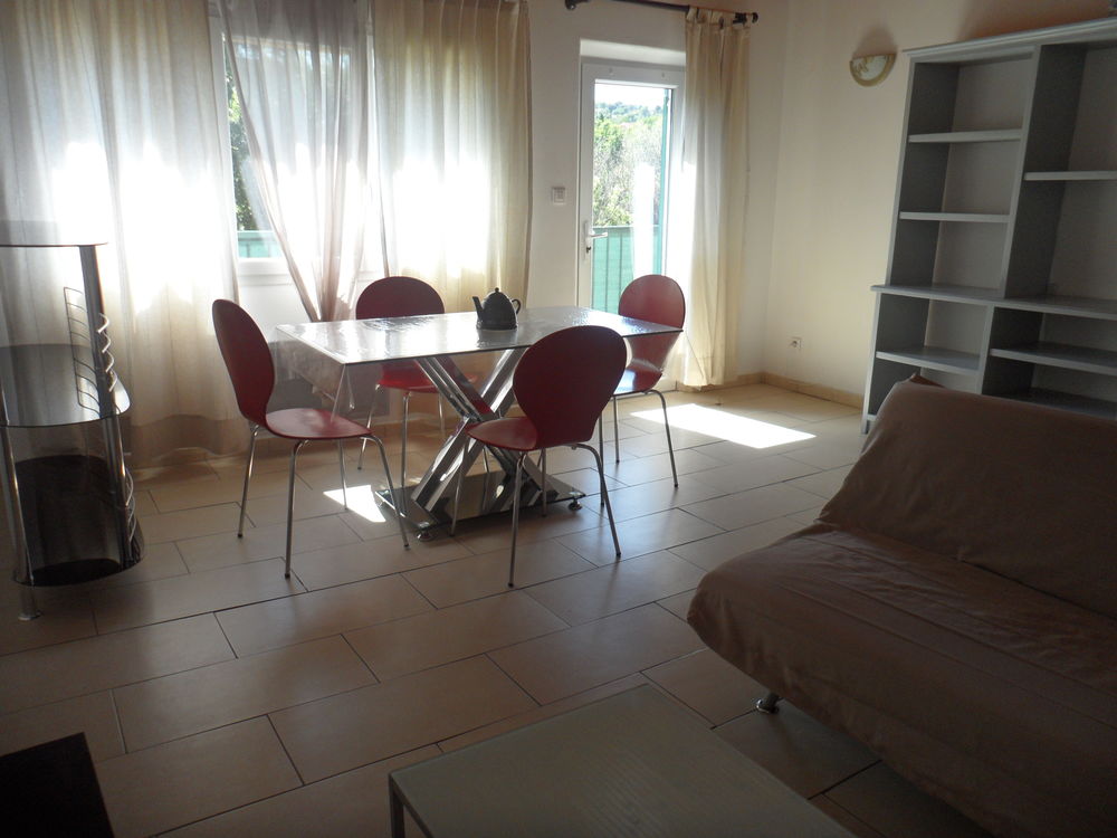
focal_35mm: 26
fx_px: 839
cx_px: 558
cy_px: 419
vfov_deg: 53.1
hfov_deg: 67.3
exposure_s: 1/90
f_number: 3.3
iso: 80
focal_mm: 4.9
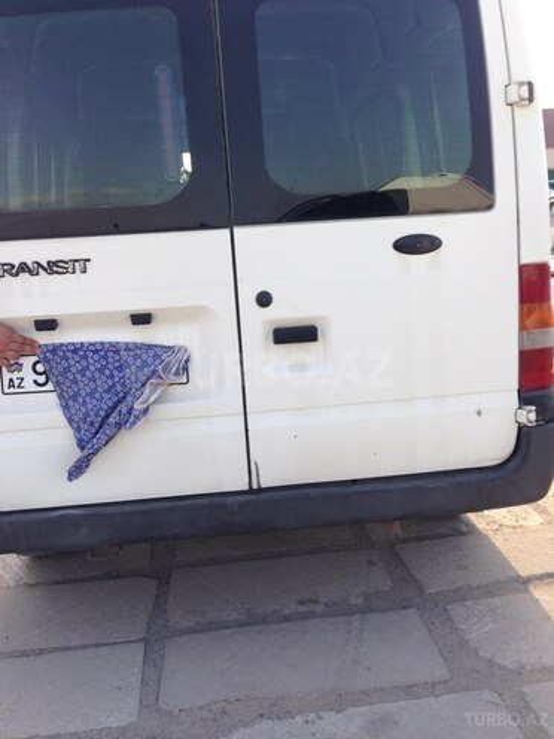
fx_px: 704
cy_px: 370
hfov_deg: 42.9
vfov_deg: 55.4
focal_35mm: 33
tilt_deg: -10.0
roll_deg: +2.1
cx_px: 277
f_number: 2.4
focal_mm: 4.12
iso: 50
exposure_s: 1/480
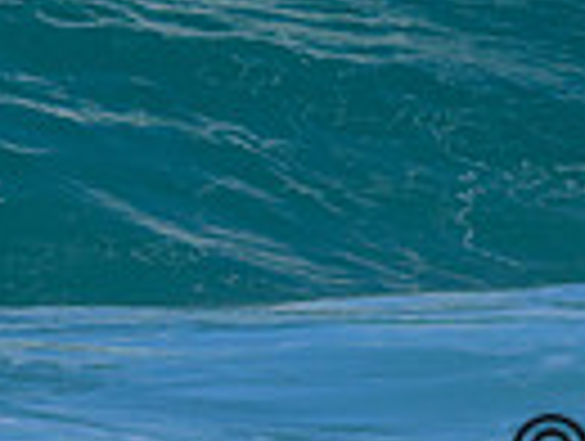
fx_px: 79948
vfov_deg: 0.3
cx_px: 720
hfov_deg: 0.4
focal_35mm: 4722
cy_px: 11
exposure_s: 1/2000
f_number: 6.3
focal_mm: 800
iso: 250
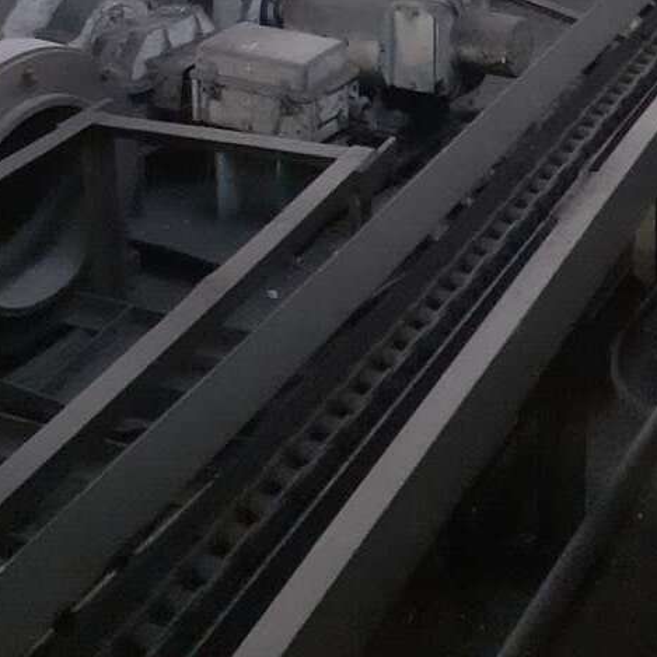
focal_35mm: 61
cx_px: 486
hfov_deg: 27.8
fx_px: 1310
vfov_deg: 24.8
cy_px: -172
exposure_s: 1/13
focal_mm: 3.6
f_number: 1.9
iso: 1250
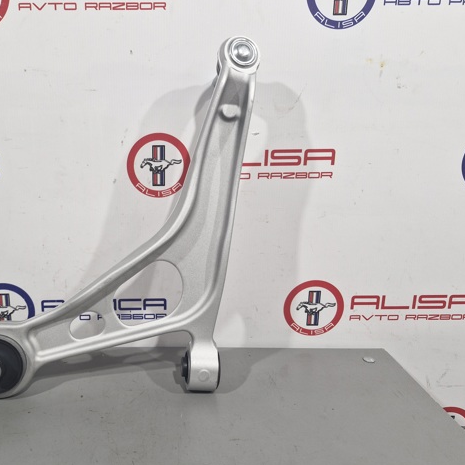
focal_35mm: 28
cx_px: 148
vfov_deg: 57.3
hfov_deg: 55.9
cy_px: 238
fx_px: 426
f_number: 1.8
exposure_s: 1/100
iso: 200
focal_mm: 5.54
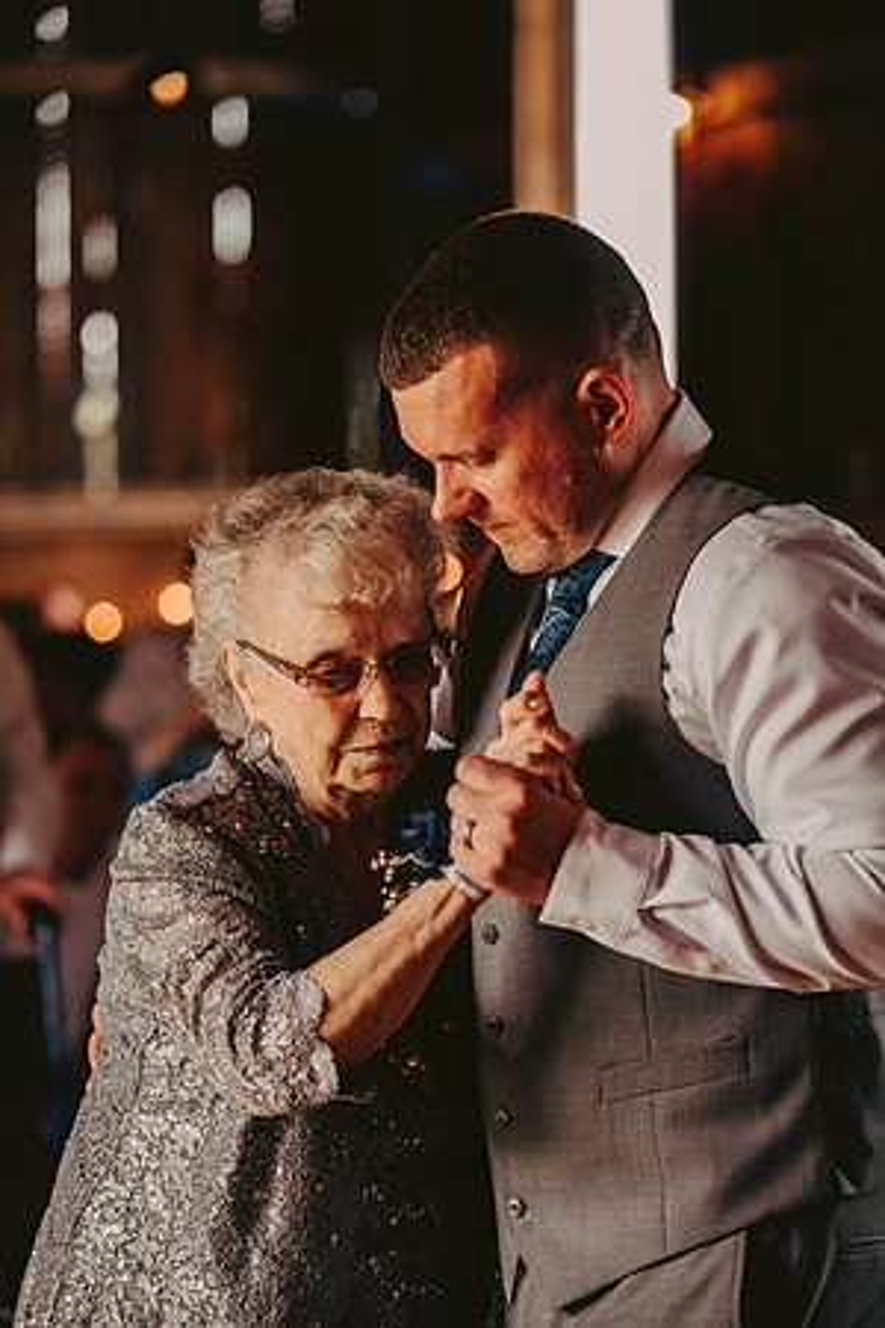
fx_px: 4277
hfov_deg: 11.8
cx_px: 442
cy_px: 664
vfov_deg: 17.6
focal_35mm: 116
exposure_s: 1/200
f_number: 2.8
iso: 1000
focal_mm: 116
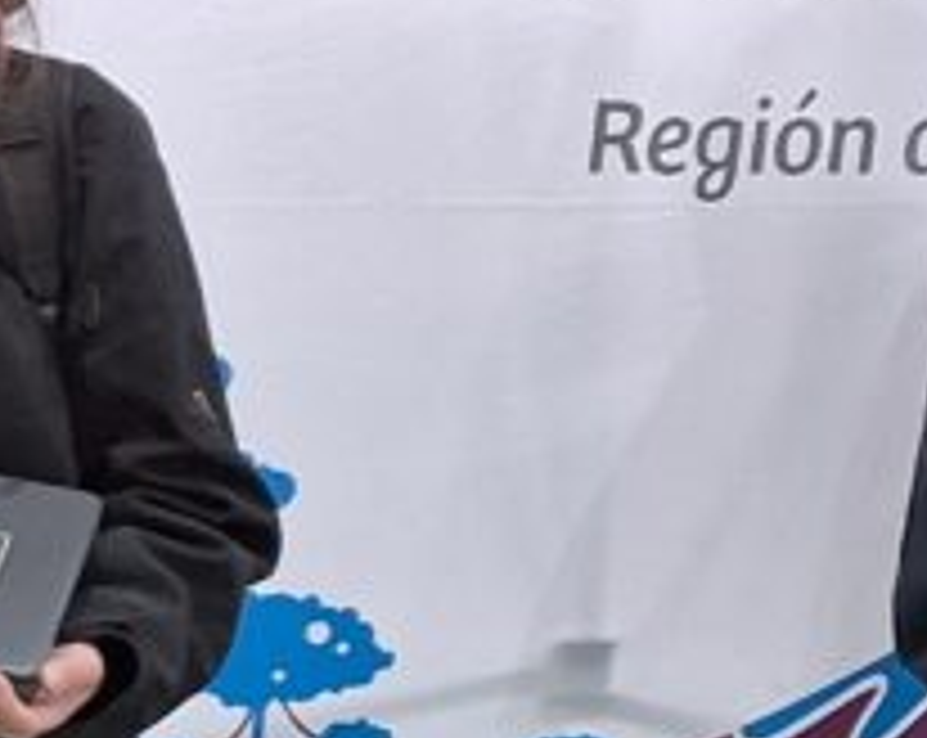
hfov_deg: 10.0
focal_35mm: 142
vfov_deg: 10.7
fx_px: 3888
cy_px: 790
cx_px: -1886
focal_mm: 5.54
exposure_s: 1/50
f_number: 1.8
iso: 200
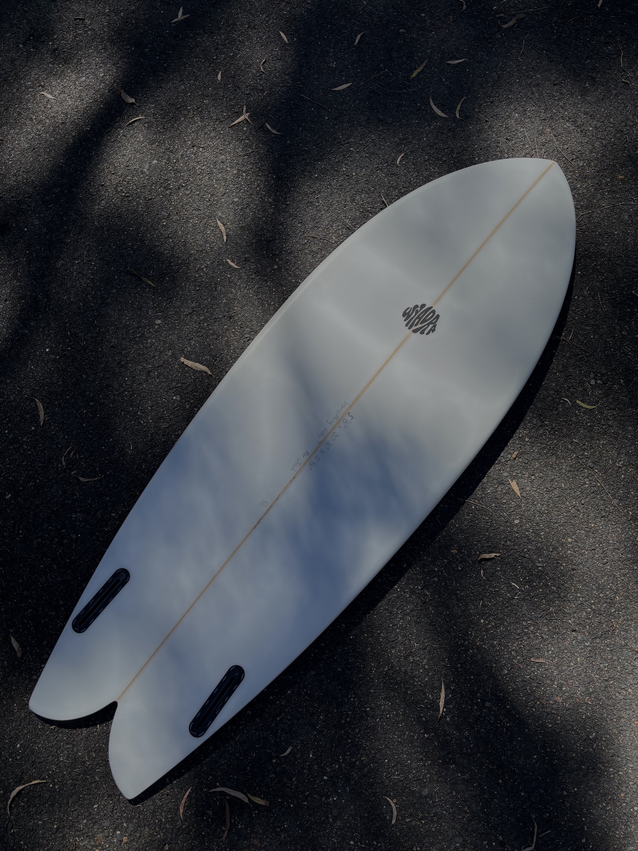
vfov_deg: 67.3
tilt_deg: -72.3
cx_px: 319
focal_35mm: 26
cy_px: 426
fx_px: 639
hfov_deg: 53.1
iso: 50
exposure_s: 1/3788
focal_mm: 5.96
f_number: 1.6
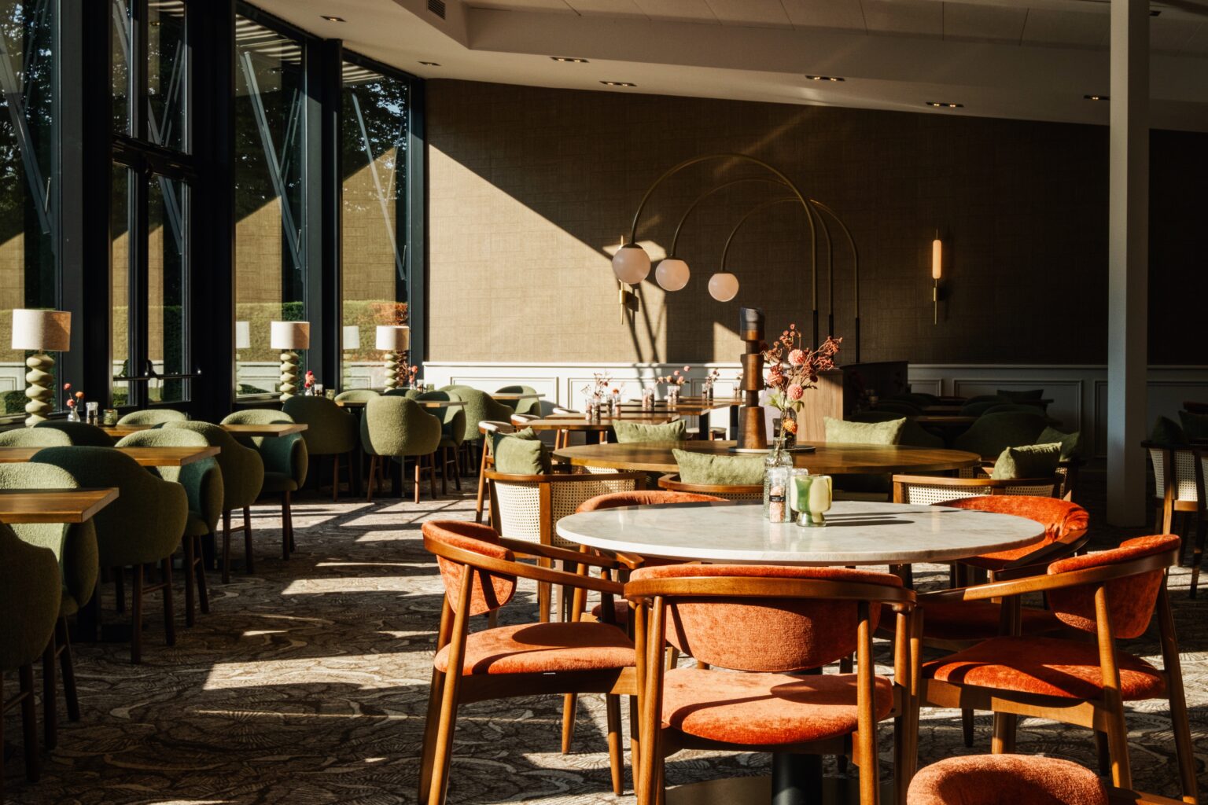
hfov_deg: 39.6
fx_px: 1678
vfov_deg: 27.0
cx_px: 604
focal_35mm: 50
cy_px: 402
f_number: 18
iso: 320
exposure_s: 1/60
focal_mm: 33.3
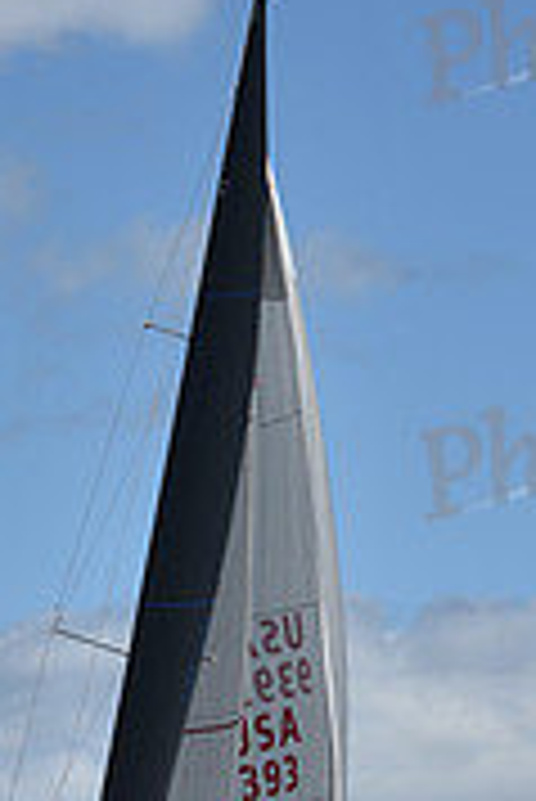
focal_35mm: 254
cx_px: 187
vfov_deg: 8.1
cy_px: 702
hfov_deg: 5.4
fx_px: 5661
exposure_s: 1/800
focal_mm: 78
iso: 250
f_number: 11
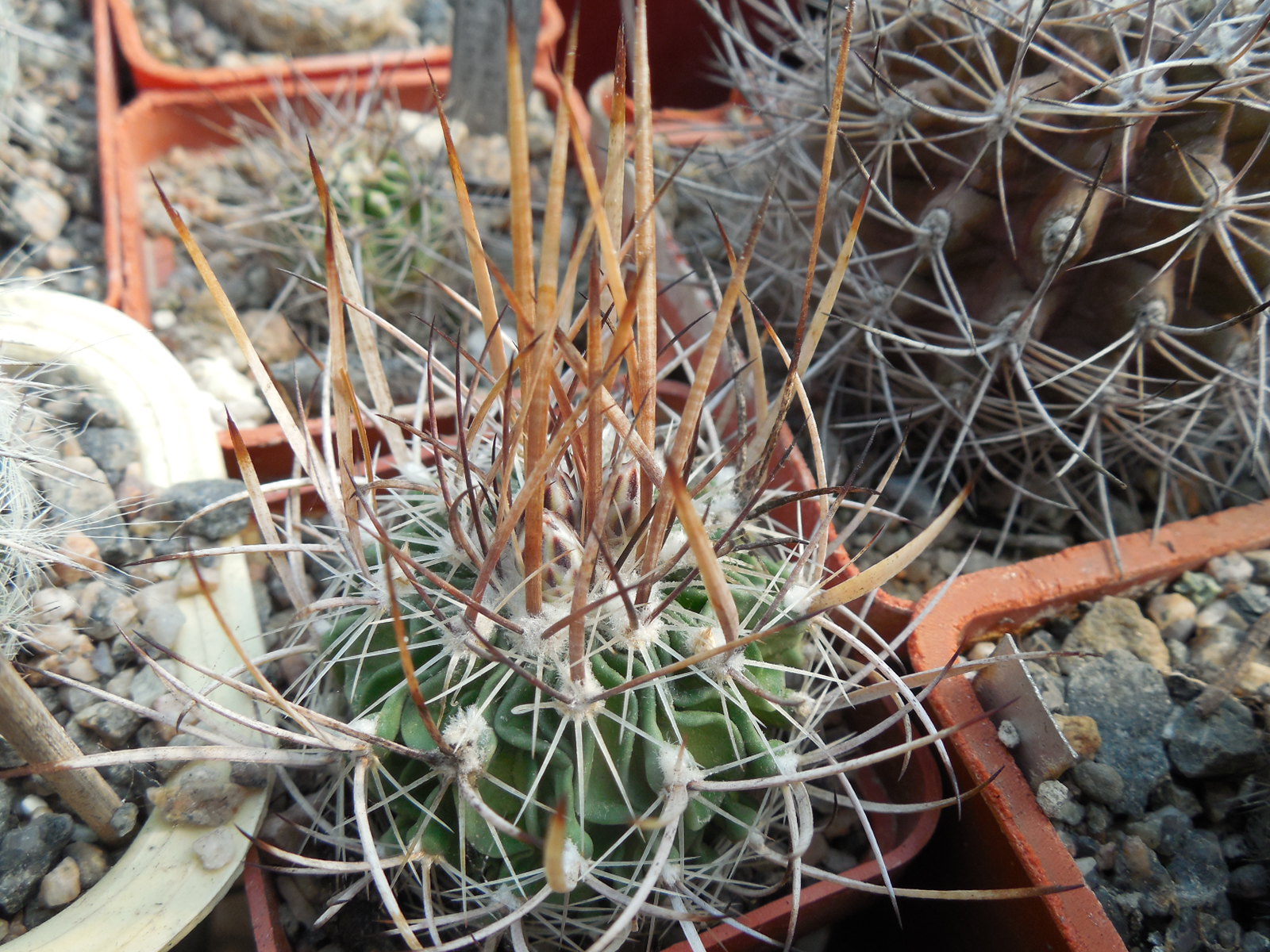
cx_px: 635
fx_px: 1137
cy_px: 476
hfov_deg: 58.4
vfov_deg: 45.4
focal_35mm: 31
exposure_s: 1/160
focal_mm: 5.6
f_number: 3.6
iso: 125
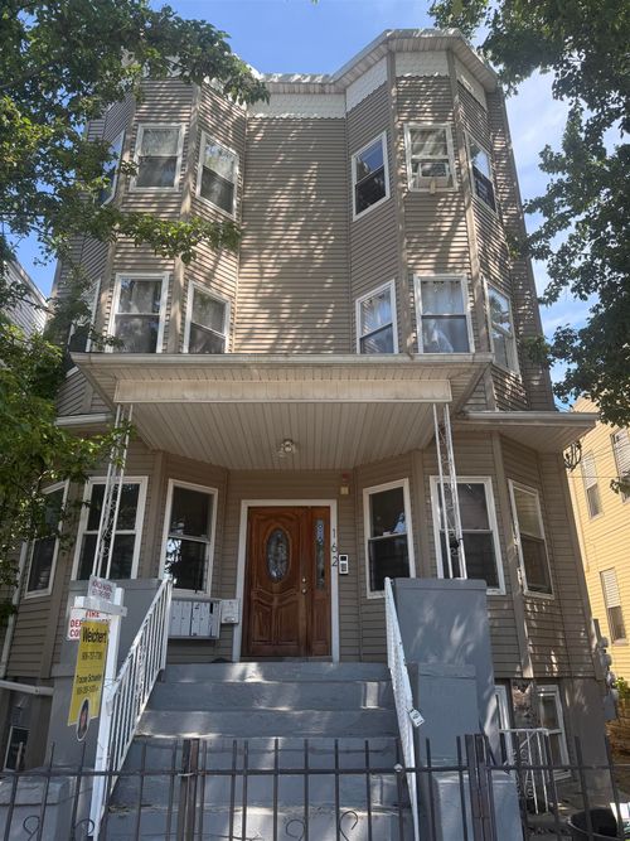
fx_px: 583
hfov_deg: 56.8
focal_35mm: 24
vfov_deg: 71.6
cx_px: 315
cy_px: 420
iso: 100
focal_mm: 6.76
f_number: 1.78
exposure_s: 1/1075
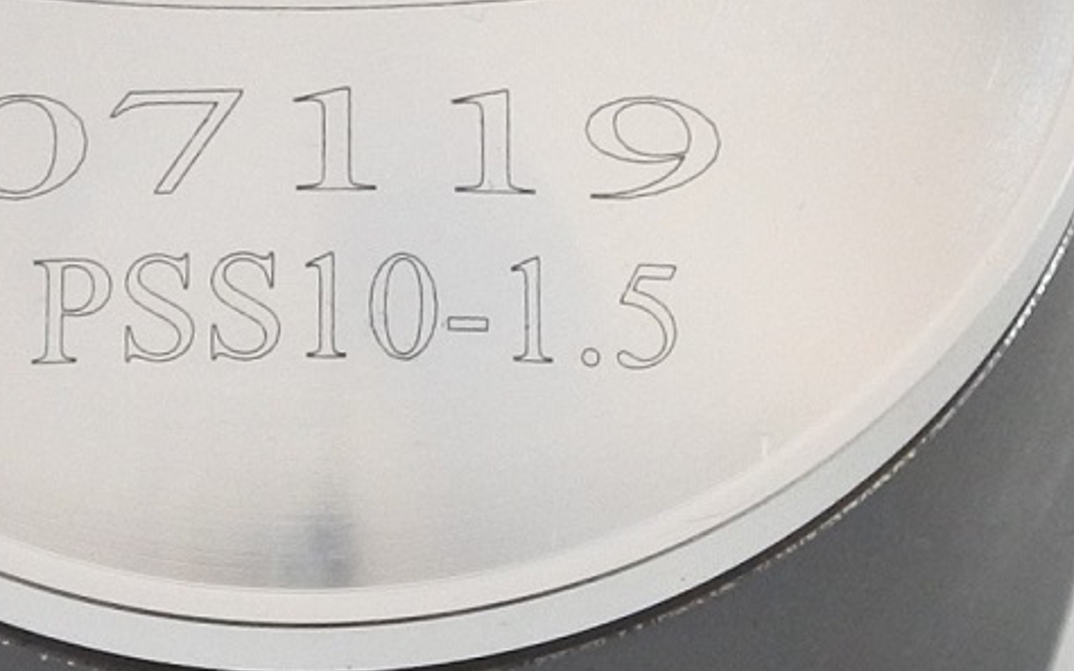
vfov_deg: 5.6
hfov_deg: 9.0
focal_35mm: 233
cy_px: 244
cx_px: 315
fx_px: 6821
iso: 640
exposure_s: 1/125
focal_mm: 22.3
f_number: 4.8
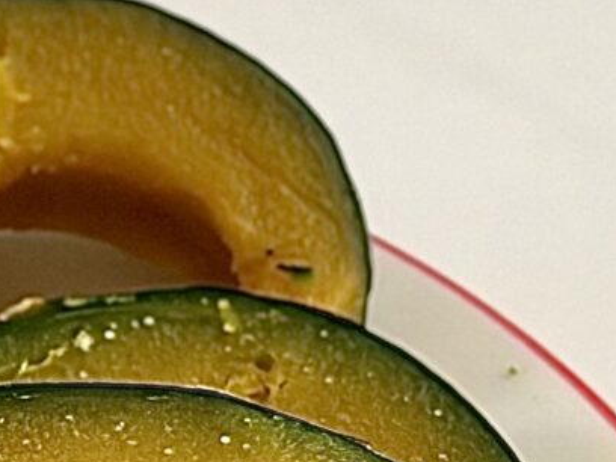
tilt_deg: -23.0
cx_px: -950
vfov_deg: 4.6
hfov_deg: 5.8
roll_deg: +0.3
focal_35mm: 326
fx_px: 5801
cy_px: 83
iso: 125
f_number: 1.6
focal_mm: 5.96
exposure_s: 1/60
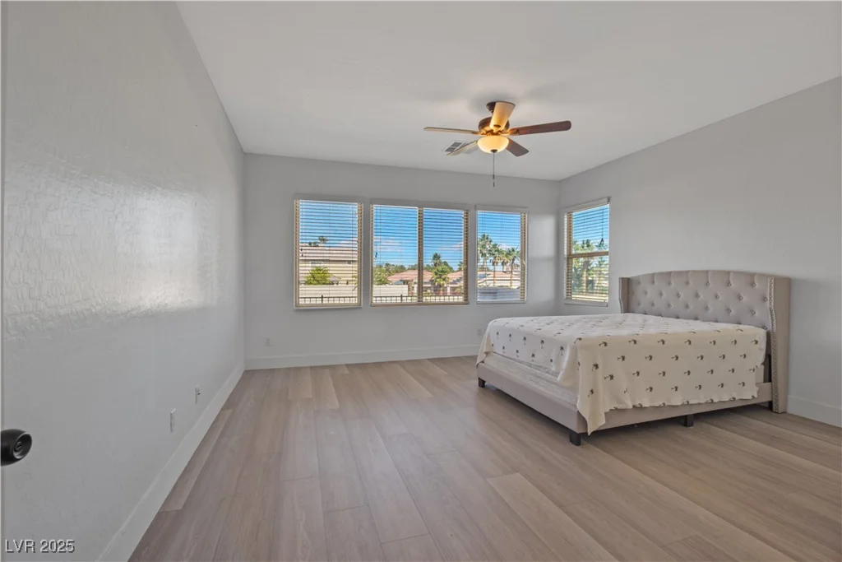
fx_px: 351
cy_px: 281
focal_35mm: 15
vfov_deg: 77.3
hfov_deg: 100.4
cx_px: 421
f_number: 8
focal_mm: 10
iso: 400
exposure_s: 1/20
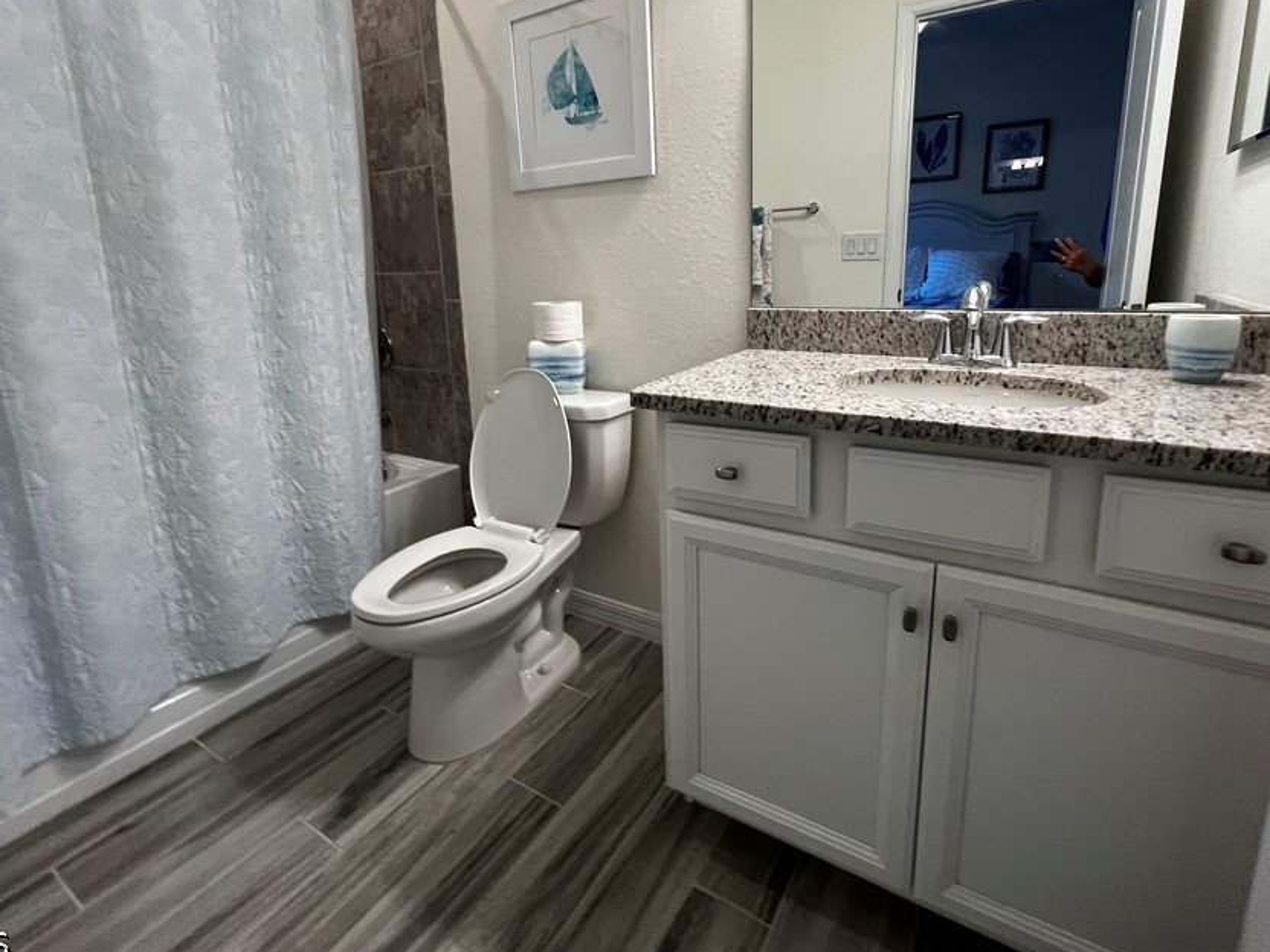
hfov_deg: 94.5
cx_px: 647
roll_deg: -2.6
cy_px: 384
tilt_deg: -13.6
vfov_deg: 77.3
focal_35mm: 16
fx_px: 587
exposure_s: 1/120
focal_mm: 1.57
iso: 125
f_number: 1.8
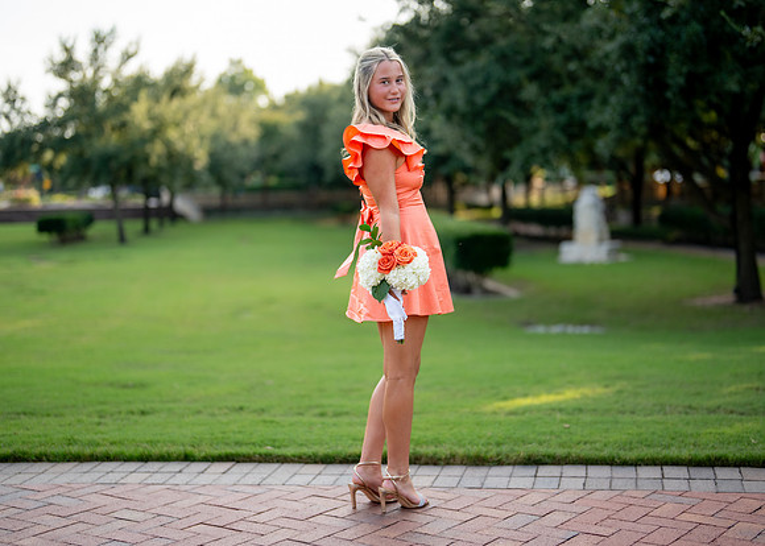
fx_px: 1208
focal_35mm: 56
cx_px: 397
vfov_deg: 25.5
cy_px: 269
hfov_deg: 35.1
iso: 200
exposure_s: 1/2000
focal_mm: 50
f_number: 1.2
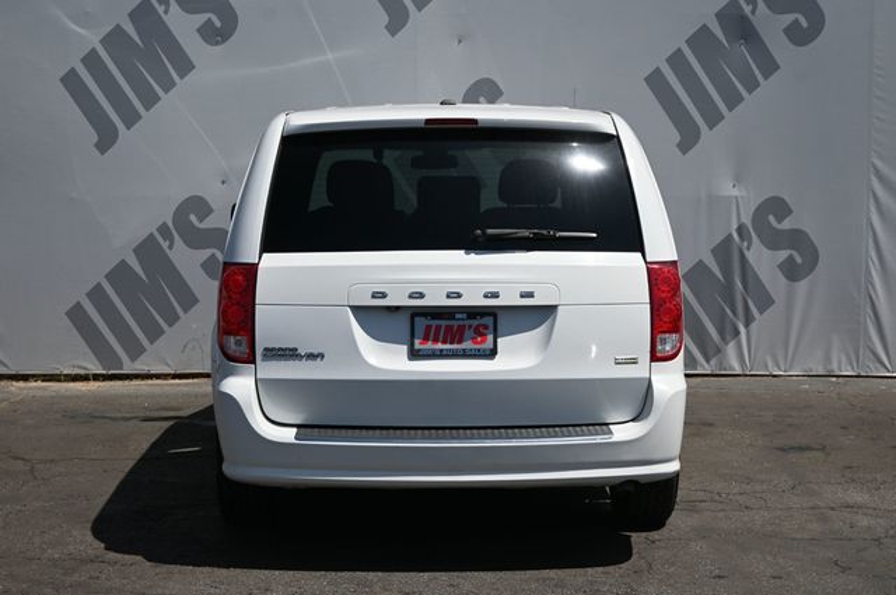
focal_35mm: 64
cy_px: 298
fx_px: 1603
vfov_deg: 21.0
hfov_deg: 31.2
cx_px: 448
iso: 100
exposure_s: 1/400
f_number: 7.1
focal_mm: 43
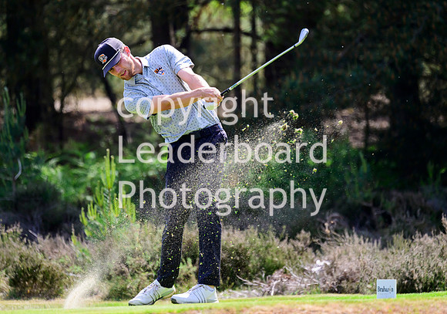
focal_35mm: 398
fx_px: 5019
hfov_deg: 5.1
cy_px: 137
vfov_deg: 3.6
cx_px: 211
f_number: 5.6
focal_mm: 340
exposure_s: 1/2000
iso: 1000
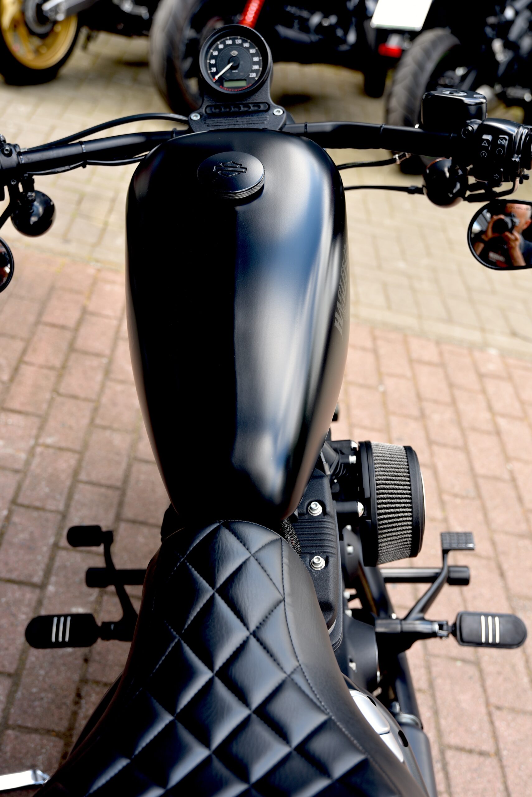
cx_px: 266
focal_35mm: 48
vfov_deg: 41.1
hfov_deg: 28.1
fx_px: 1063
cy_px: 398
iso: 100
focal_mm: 48
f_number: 4.5
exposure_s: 1/80
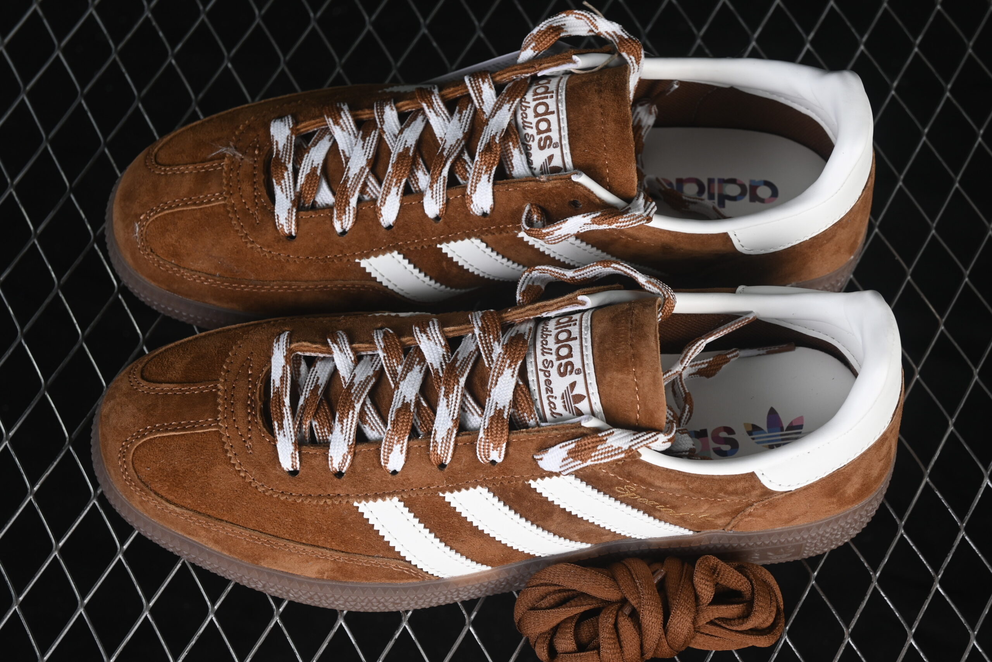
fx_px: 2067
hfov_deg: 27.0
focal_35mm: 75
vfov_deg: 18.2
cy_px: 331
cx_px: 496
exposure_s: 1/60
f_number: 7.1
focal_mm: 50
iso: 160
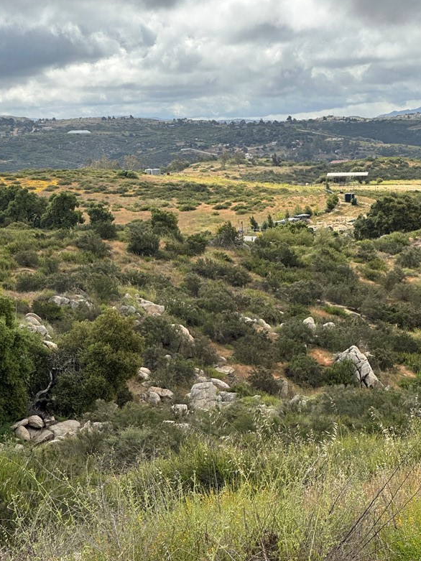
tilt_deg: -6.5
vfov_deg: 19.4
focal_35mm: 101
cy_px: 290
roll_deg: +1.8
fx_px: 1637
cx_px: 202
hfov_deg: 14.7
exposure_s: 1/809
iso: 32
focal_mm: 9
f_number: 2.8
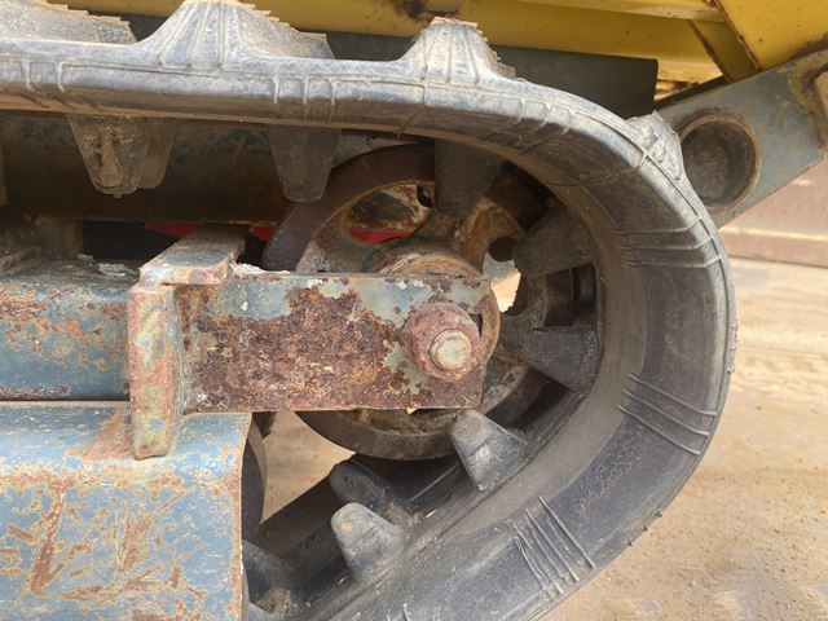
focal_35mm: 26
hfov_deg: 67.3
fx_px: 622
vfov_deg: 53.1
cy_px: 310
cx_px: 414
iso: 32
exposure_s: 1/129
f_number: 1.8
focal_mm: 4.25
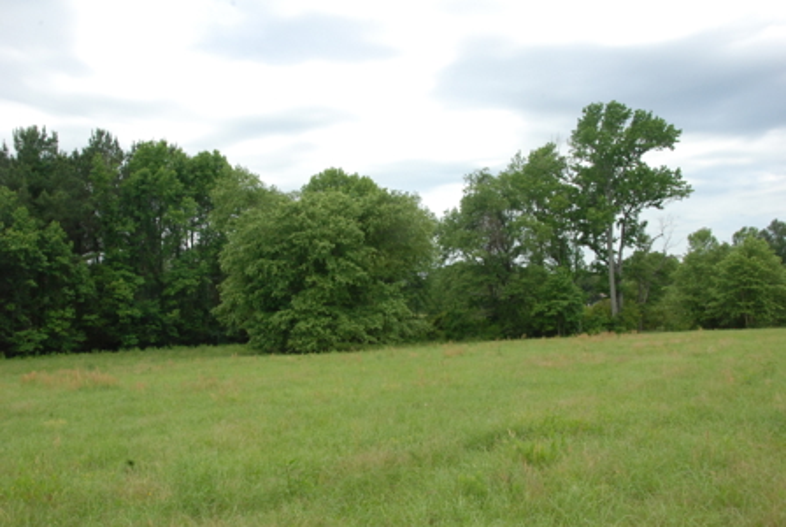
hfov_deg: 49.5
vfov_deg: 34.3
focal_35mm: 39
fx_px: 853
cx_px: 393
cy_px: 264
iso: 800
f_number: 18
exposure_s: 1/200
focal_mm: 26
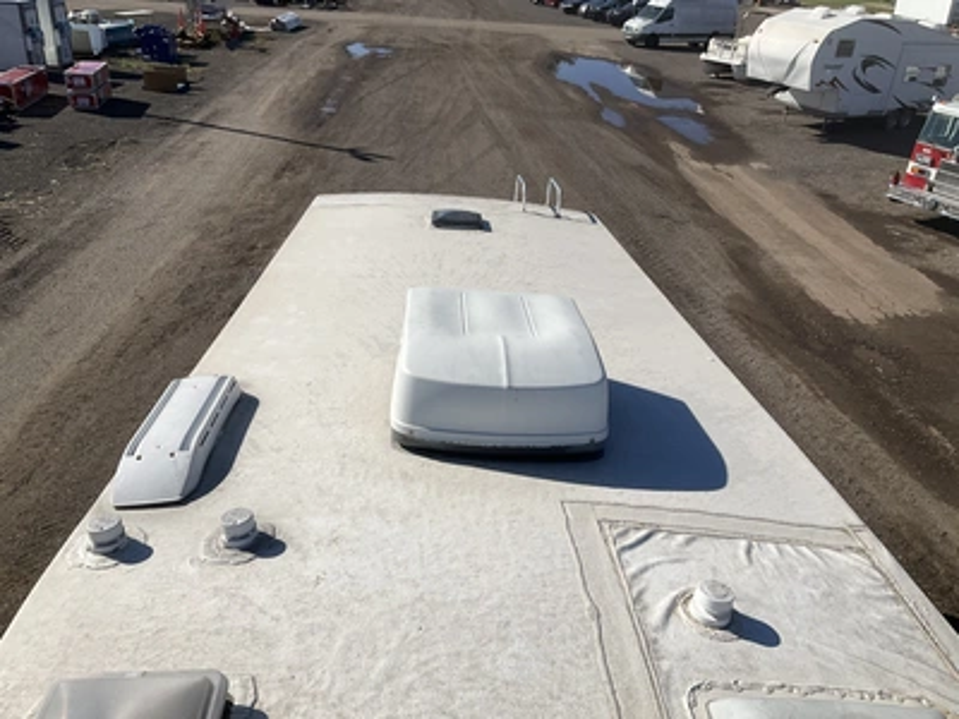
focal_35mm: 29
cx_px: 480
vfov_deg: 48.2
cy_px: 360
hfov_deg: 61.7
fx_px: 803
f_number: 1.8
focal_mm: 3
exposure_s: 1/4405
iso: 25
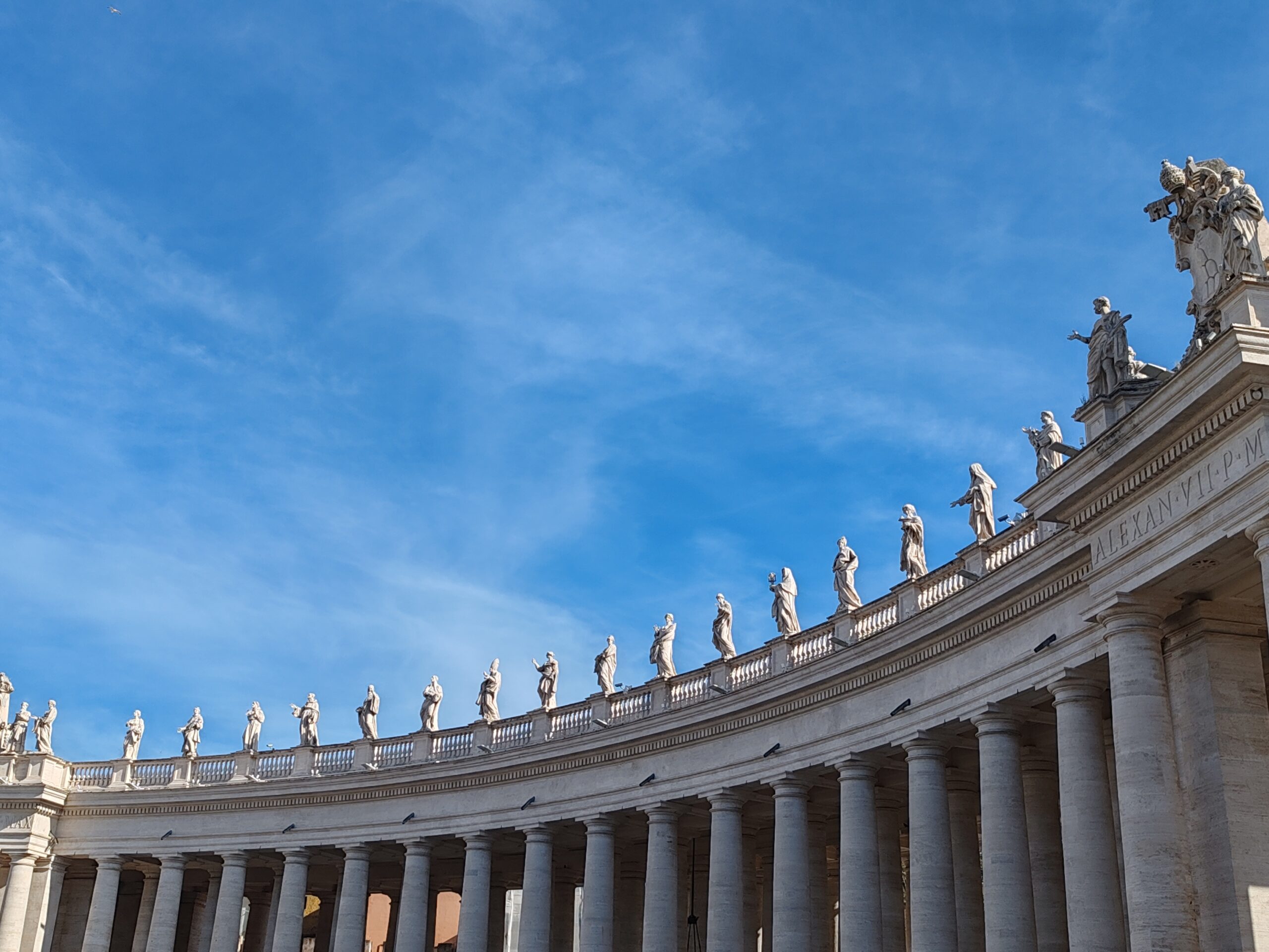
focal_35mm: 43
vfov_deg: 33.6
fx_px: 1576
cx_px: 634
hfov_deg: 43.9
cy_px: 476
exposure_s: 1/720
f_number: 1.9
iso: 64
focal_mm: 6.12
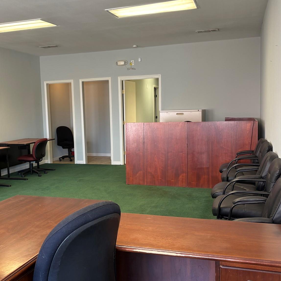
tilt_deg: -5.7
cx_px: 106
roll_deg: +1.6
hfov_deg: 40.6
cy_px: 140
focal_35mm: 41
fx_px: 377
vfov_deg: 40.9
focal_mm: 5.96
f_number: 1.6
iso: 80
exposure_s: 1/63
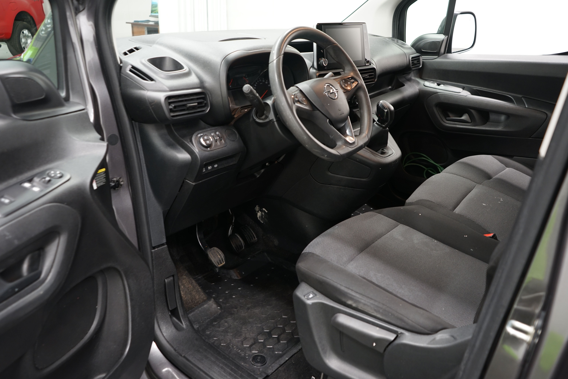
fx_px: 442
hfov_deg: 65.5
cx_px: 284
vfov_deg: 46.4
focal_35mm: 28
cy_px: 190
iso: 400
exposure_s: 1/4
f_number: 4.5
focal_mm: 28
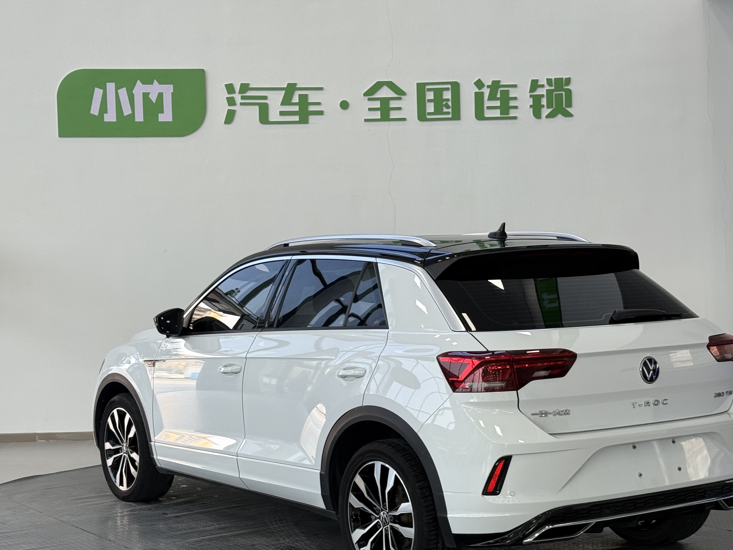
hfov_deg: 32.2
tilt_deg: -4.2
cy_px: 339
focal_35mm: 60
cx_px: 355
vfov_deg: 24.4
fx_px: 1270
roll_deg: +0.4
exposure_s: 1/122
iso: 50
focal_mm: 6.76
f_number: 1.78
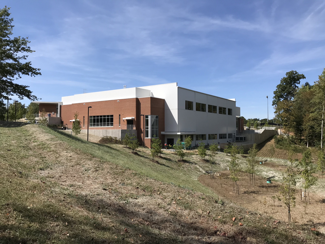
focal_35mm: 28
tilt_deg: +1.7
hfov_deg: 63.4
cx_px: 162
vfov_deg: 49.7
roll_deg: +0.7
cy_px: 122
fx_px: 263
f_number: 1.8
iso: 20
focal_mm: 3.99
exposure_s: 1/2519
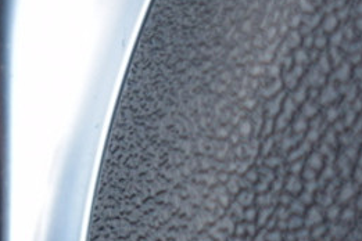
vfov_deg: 4.5
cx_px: -535
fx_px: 3077
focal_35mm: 306
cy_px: 229
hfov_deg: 6.4
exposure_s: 1/80
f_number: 4.8
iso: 400
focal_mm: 38
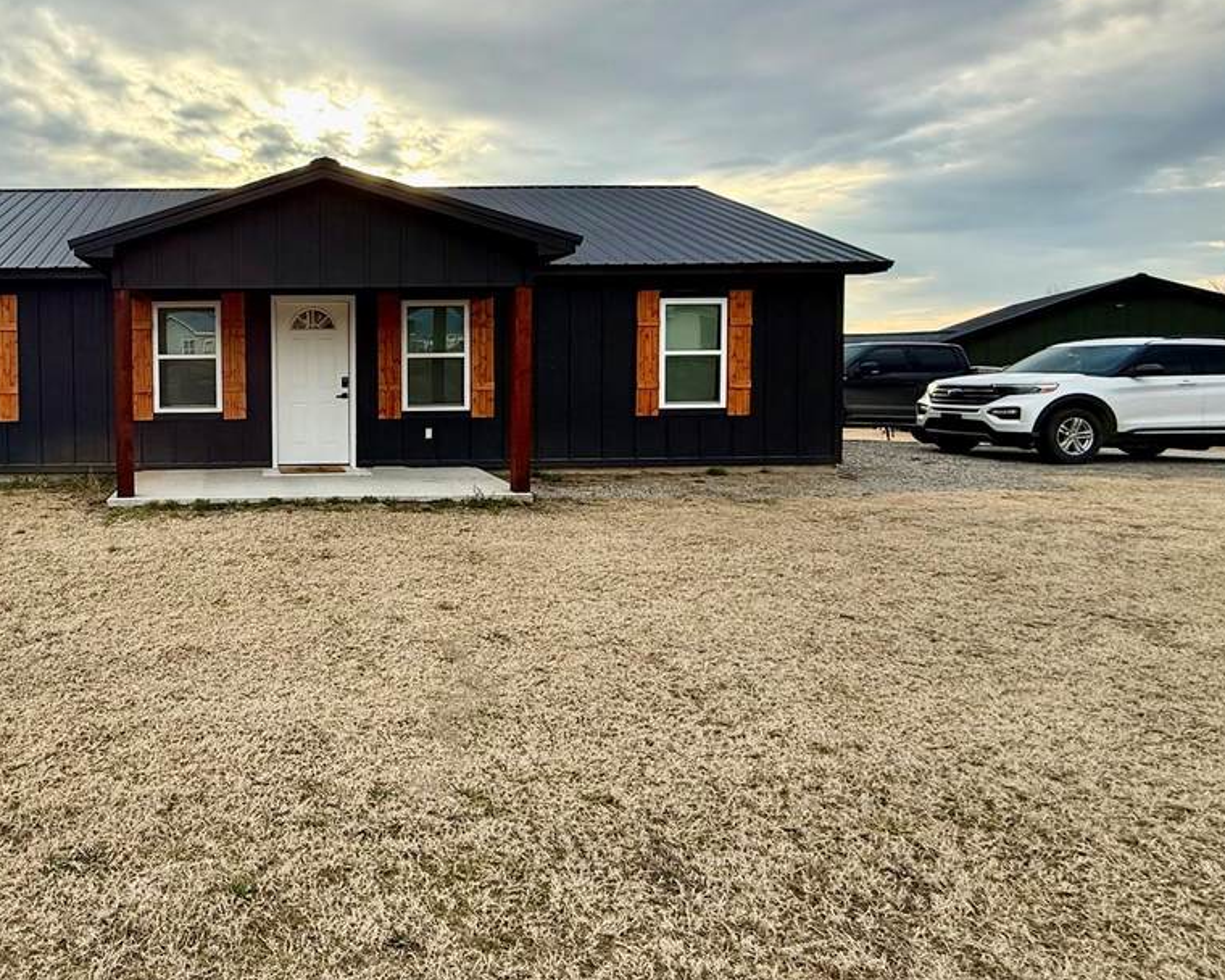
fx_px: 834
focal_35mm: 23
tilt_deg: -1.8
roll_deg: +0.7
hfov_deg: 66.7
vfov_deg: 60.4
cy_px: 395
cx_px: 268
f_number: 2.2
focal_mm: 2.22
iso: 64
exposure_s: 1/436
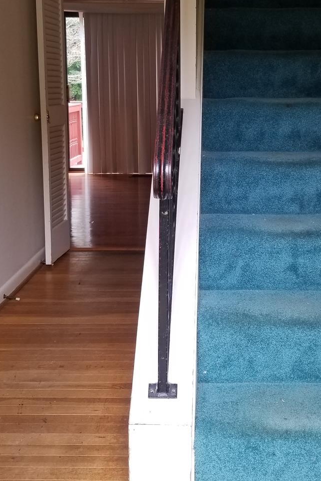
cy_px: 163
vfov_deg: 44.8
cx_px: 204
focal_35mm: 43
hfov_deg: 31.0
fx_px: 575
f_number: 1.7
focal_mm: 4.3
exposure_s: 1/120
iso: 100
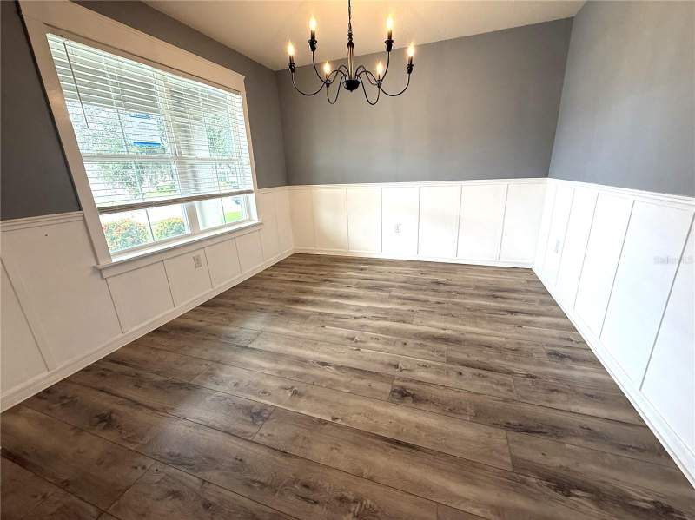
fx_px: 281
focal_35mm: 14
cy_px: 260
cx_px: 348
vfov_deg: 85.6
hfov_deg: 102.1
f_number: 2.2
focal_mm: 2.22
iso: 200
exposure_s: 1/120
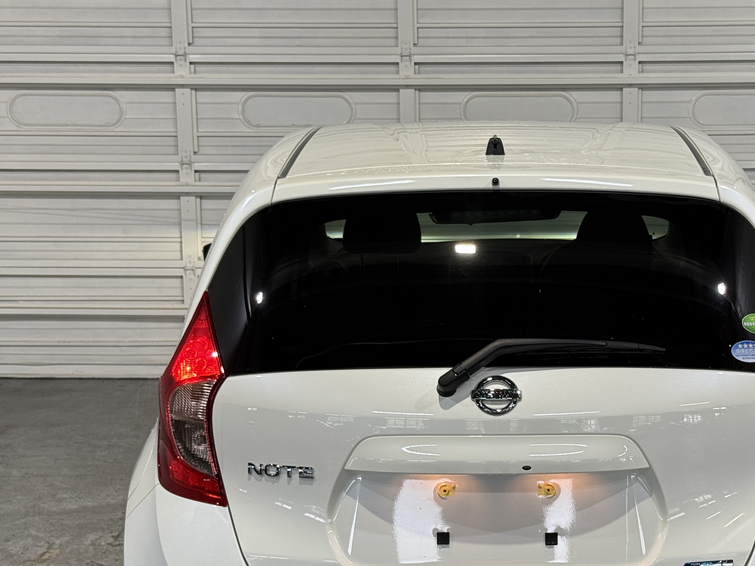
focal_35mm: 78
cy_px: 410
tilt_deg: -10.8
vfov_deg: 18.8
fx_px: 1701
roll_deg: +0.0
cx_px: 495
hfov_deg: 24.9
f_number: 1.78
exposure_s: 1/60
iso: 50
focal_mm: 6.76
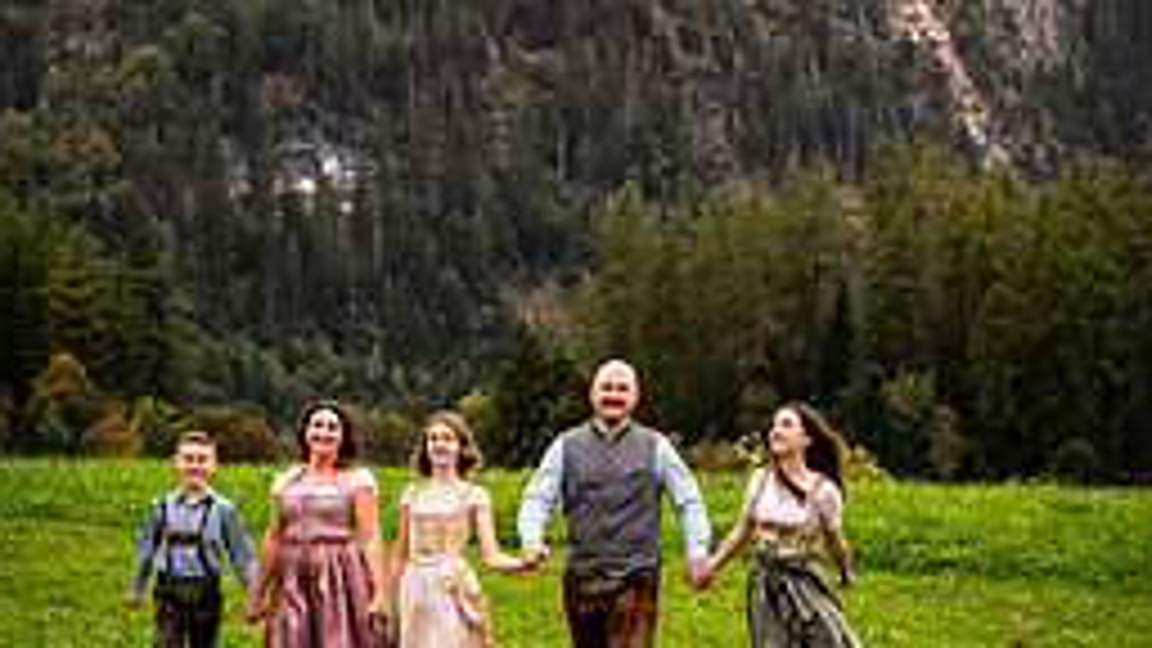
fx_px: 4277
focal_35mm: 140
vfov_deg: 8.6
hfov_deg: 15.3
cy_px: 40
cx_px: 578
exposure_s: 1/200
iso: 200
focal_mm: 76
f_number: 4
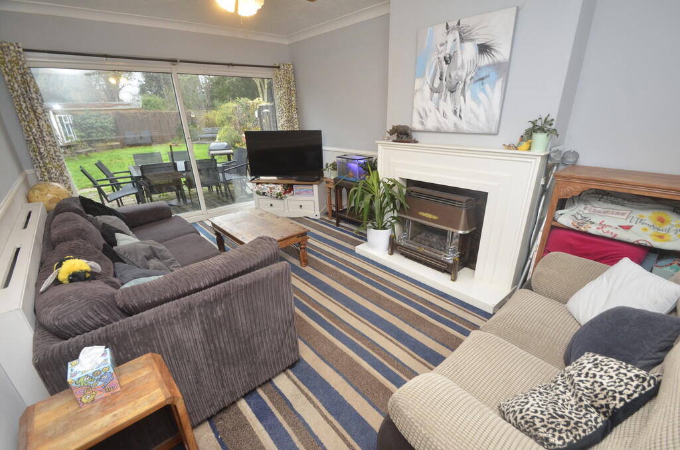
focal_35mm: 15
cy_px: 225
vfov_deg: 77.1
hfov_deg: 100.5
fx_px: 283
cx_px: 340
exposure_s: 1/60
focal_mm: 10
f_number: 7.1
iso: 800
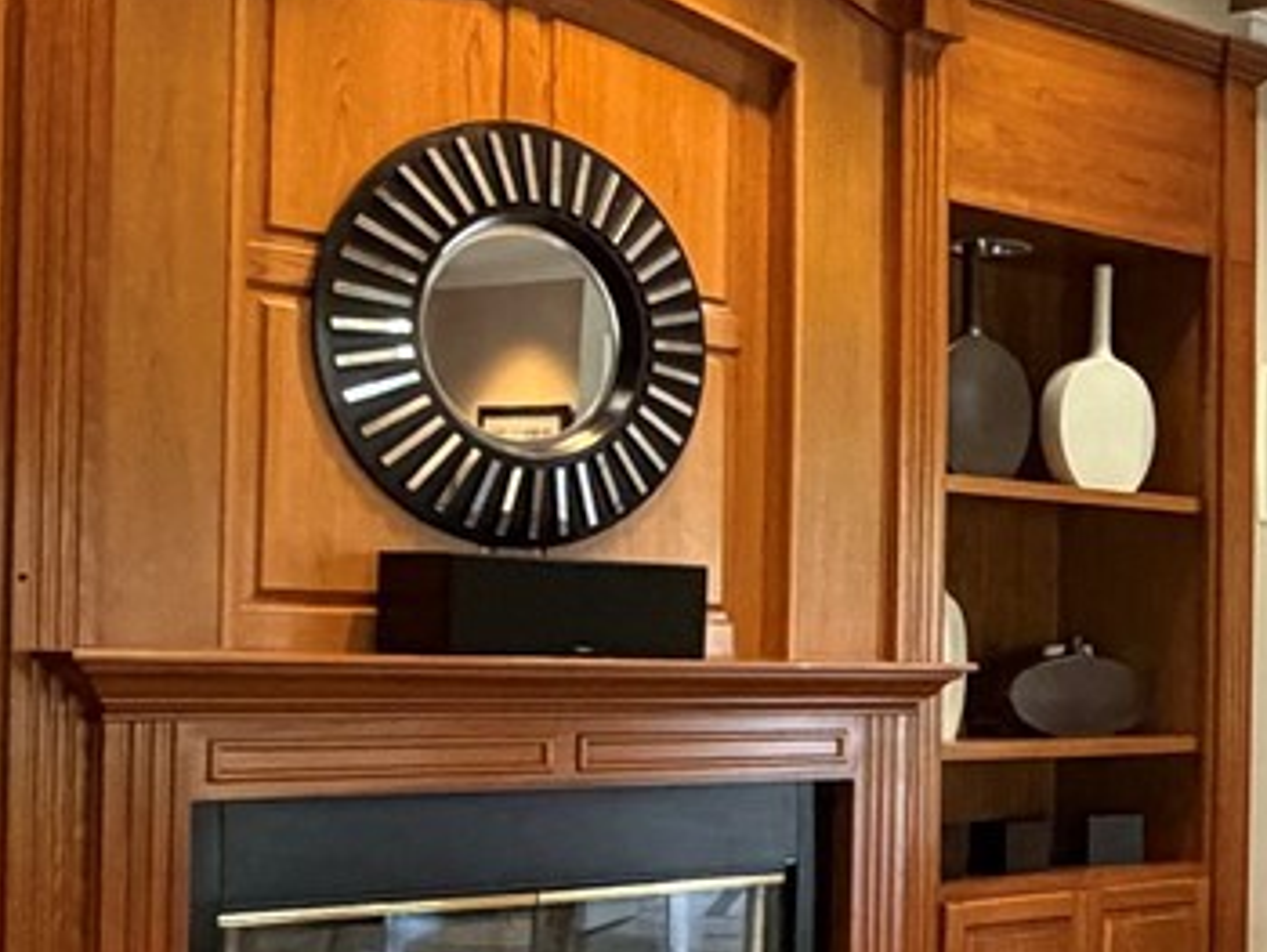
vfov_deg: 22.9
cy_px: 641
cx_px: 1462
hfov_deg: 27.2
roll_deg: -0.6
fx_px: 2344
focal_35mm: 64
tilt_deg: +0.3
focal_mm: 2.22
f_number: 2.2
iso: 640
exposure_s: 1/60
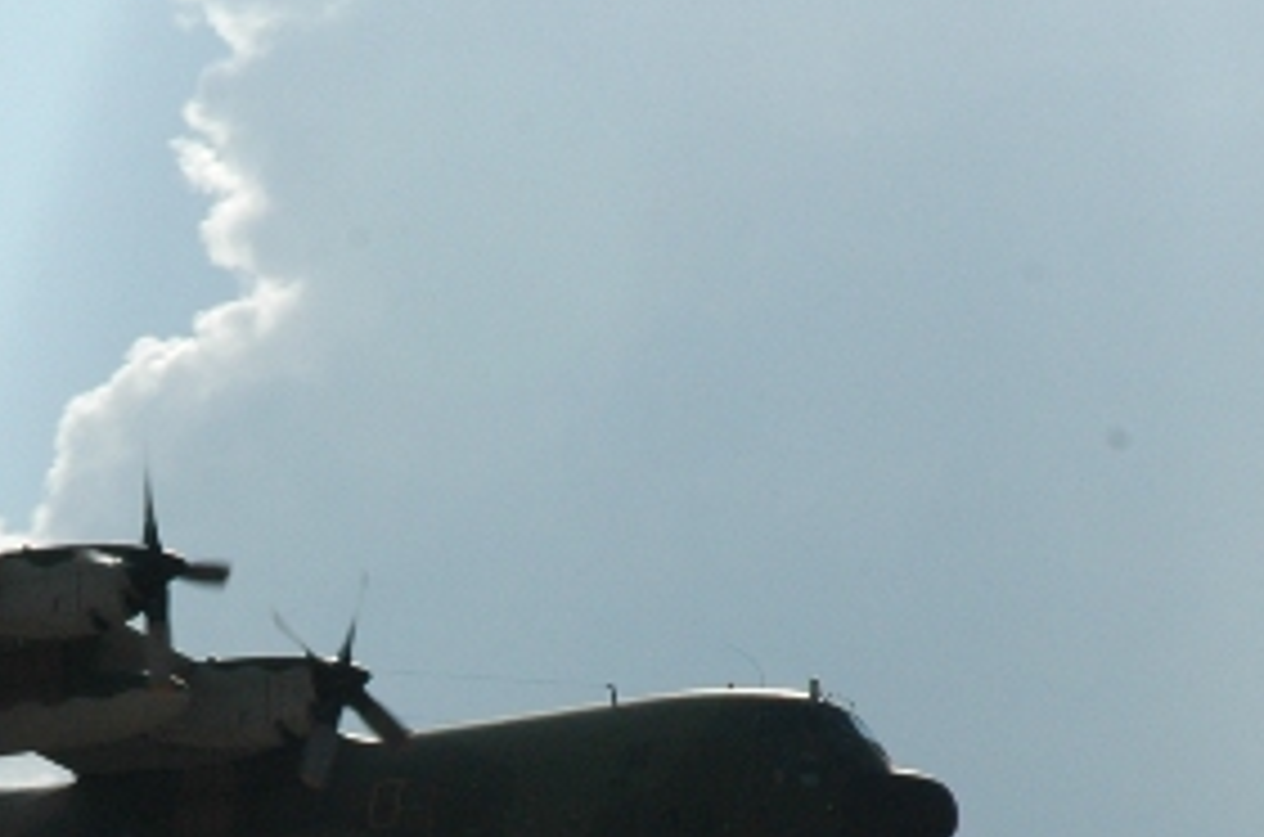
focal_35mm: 299
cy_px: 808
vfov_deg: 4.6
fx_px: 10474
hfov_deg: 6.9
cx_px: 391
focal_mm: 70
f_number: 14
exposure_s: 1/800
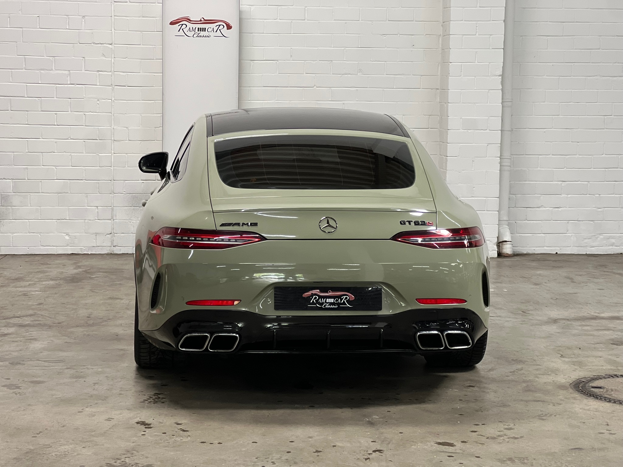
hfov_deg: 25.3
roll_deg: -0.8
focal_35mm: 77
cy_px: 234
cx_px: 312
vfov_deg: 19.1
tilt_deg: -5.8
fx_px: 1386
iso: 250
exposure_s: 1/33
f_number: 2.8
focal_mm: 9
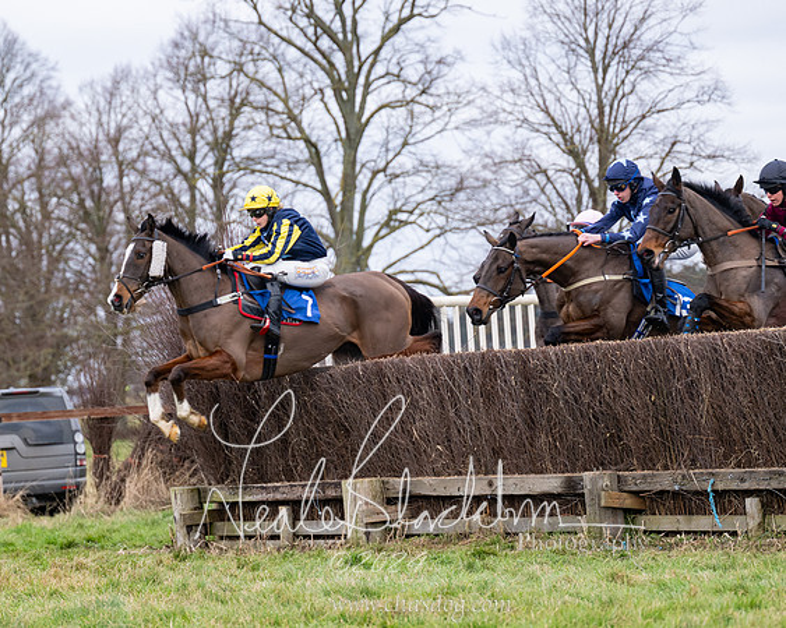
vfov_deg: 9.6
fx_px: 3737
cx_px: 301
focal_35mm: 161
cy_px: 311
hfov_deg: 12.0
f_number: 4
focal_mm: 125
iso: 800
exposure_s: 1/1000
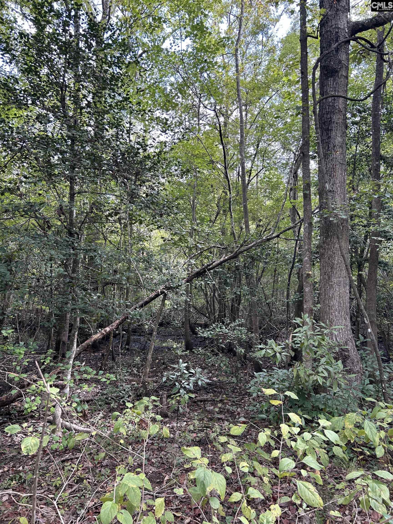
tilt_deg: +4.9
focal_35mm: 26
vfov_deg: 67.3
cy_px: 262
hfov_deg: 53.1
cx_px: 196
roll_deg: -1.1
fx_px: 394
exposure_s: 1/132
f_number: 1.5
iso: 32
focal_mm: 5.7
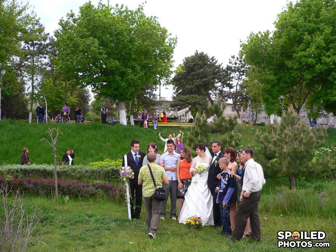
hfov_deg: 52.6
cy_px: 126
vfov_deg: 40.7
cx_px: 168
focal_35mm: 35
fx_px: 340
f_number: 2.8
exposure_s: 1/200
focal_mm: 5.8
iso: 80
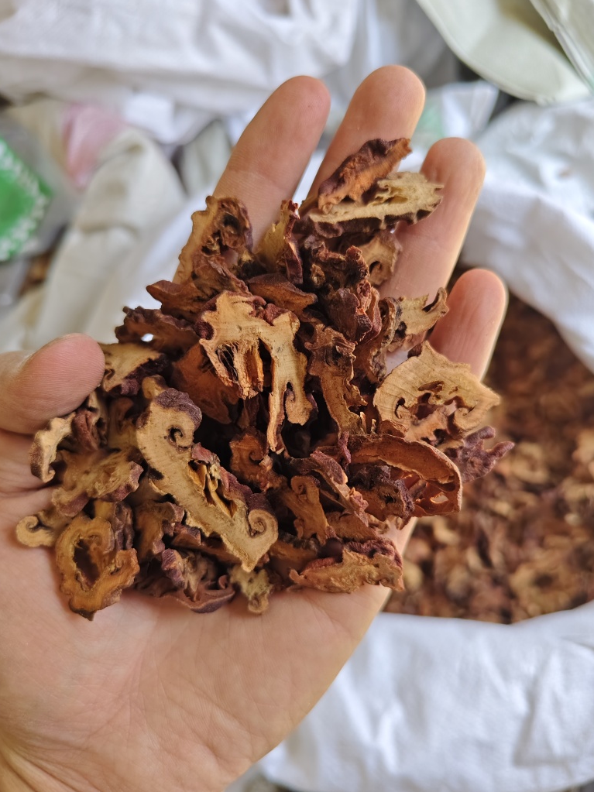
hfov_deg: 56.8
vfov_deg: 71.6
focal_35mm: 24
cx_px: 307
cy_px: 410
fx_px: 549
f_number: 1.88
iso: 1649
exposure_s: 1/510
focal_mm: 5.56
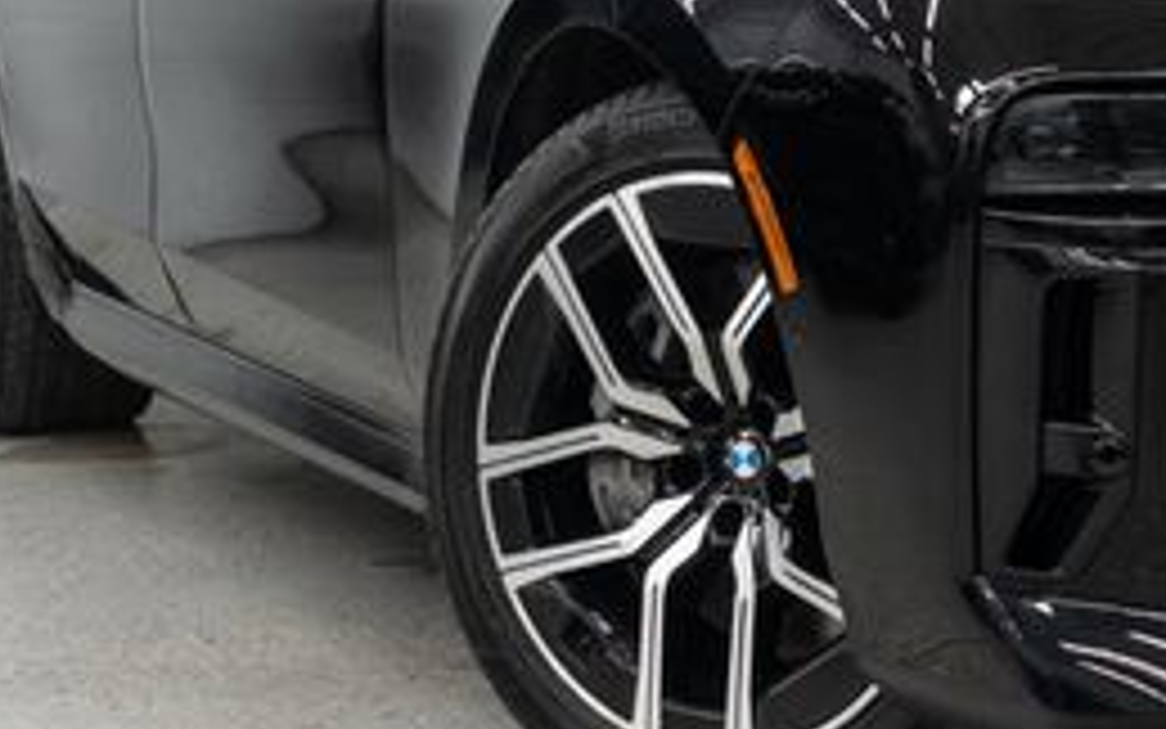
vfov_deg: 12.3
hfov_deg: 19.0
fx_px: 3369
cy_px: 160
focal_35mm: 106
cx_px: 1238
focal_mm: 28
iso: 200
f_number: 3.2
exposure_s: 1/40
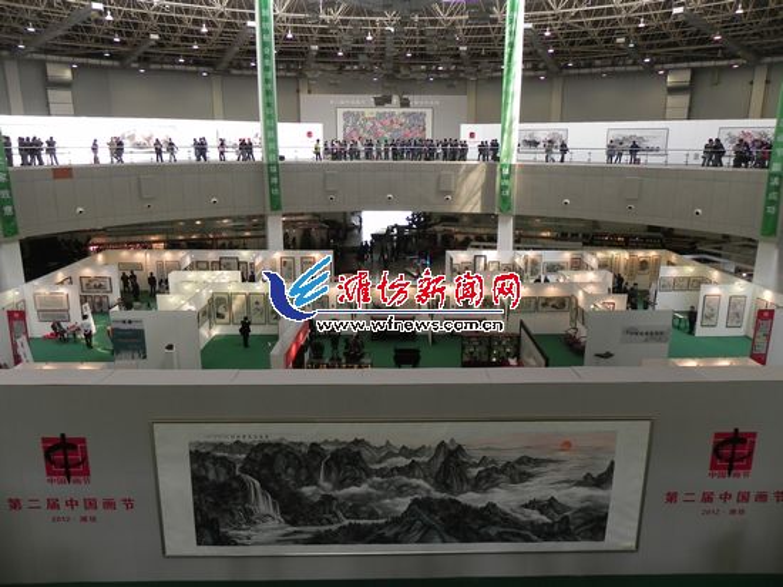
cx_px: 392
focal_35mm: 26
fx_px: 588
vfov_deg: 53.0
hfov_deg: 67.3
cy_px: 294
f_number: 2.8
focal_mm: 4.6
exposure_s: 1/67.4
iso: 160
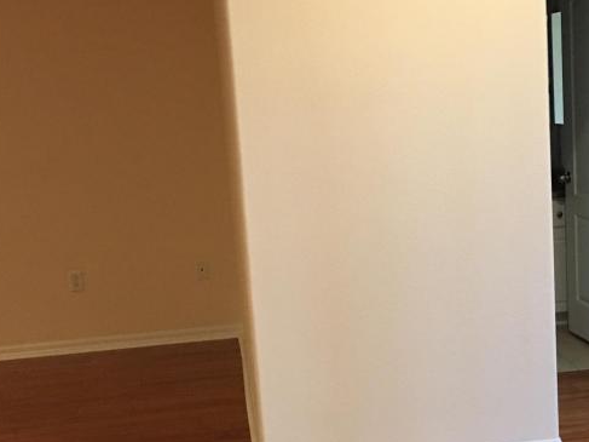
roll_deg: +3.0
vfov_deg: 23.9
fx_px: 1038
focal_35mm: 61
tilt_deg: -11.6
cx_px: 446
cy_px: 291
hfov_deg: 31.1
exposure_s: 1/15
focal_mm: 4.15
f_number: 2.2
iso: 100
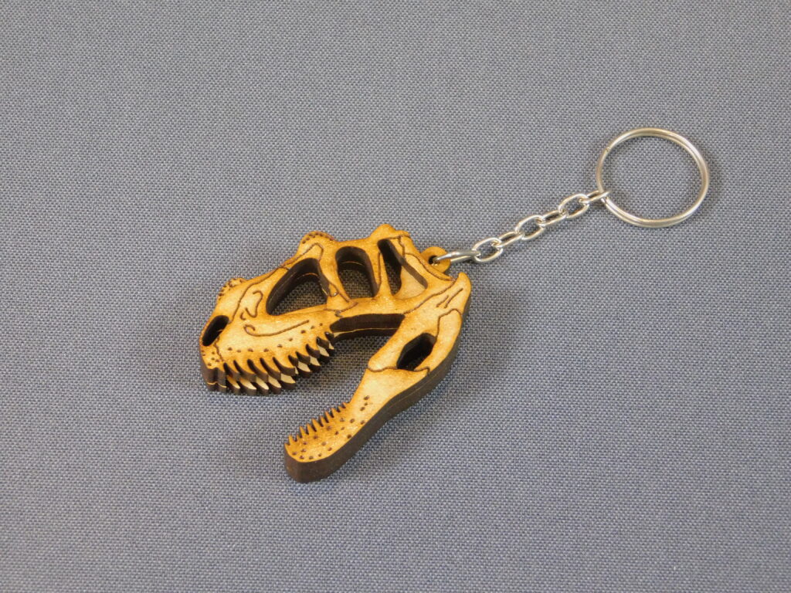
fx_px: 2628
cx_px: 396
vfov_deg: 12.9
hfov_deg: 17.1
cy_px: 296
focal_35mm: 115
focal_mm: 20.3
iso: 800
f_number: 4.8
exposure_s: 1/6
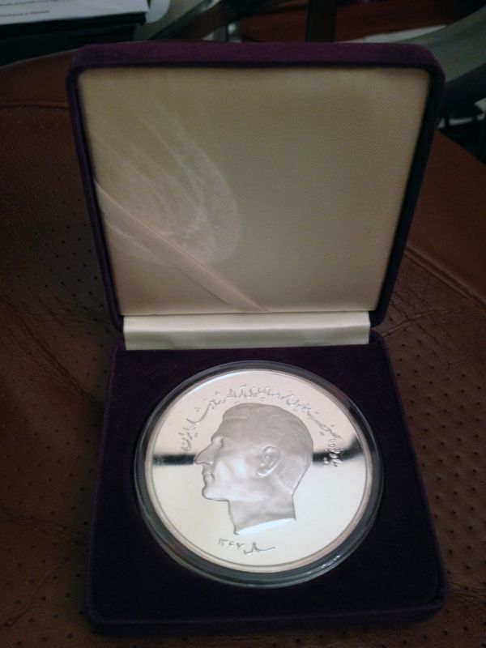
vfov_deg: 52.6
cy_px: 324
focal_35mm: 35
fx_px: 655
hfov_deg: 40.7
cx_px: 243
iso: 200
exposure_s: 1/20
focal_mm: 4.28
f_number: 2.4
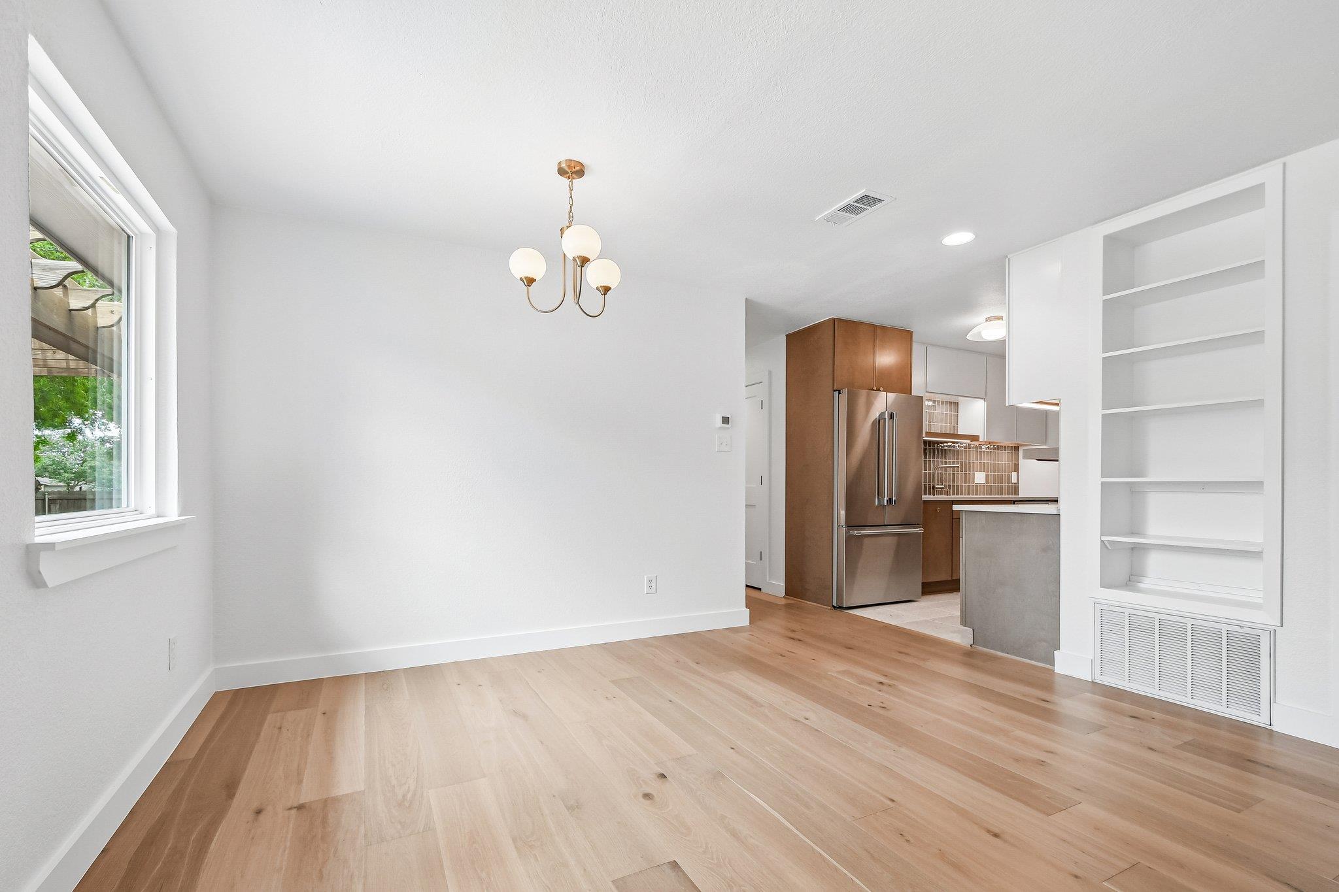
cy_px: 446
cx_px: 670
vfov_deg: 77.3
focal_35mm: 15
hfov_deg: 100.4
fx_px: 558
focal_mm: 10
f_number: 8
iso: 400
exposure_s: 1/40
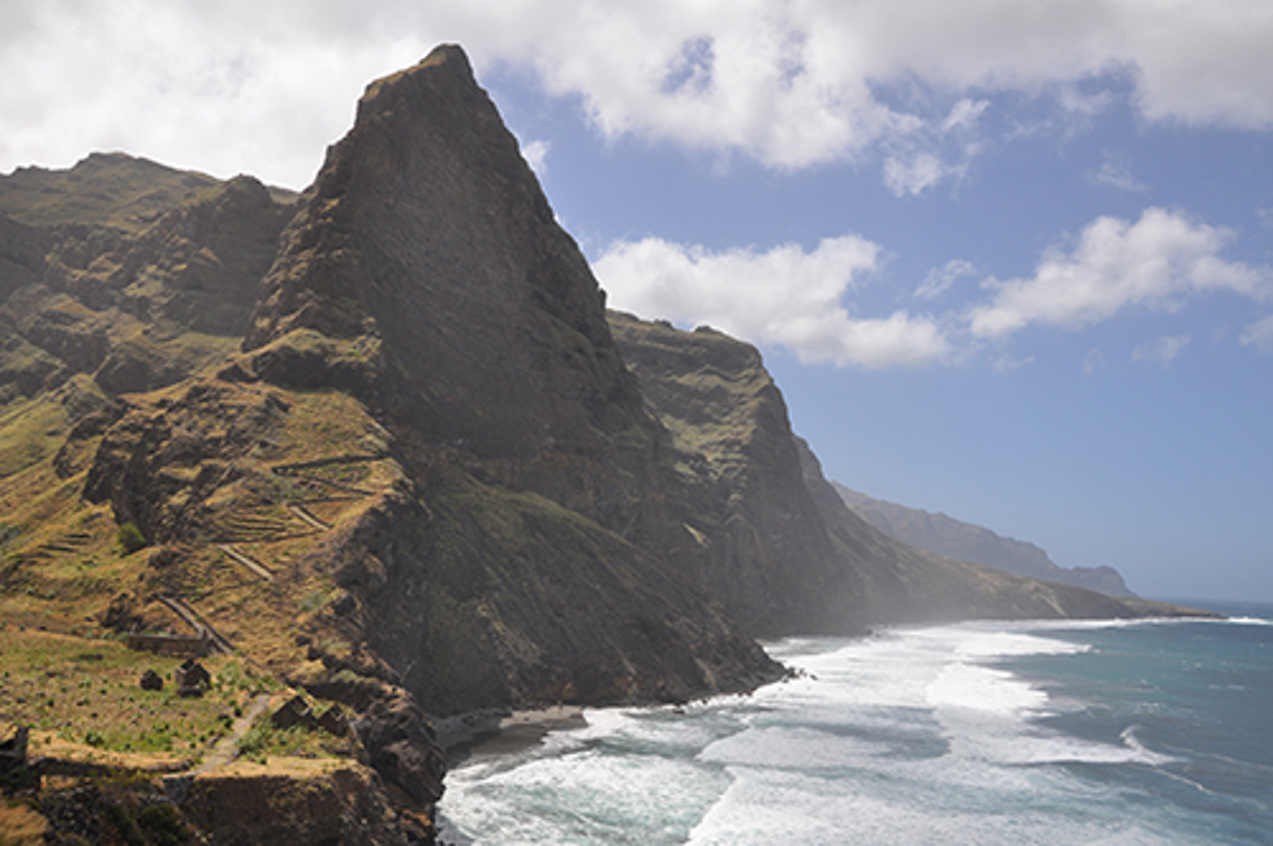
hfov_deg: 62.0
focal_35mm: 30
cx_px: 636
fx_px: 1059
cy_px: 423
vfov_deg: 43.5
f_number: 16
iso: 200
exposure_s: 1/200
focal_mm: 20
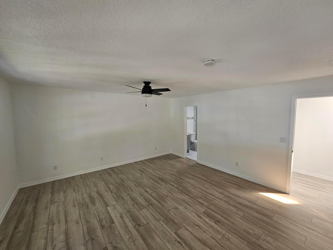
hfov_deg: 106.2
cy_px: 125
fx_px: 125
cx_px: 166
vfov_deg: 89.9
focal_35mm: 13
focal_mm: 2.2
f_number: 2.2
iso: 160
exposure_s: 1/60
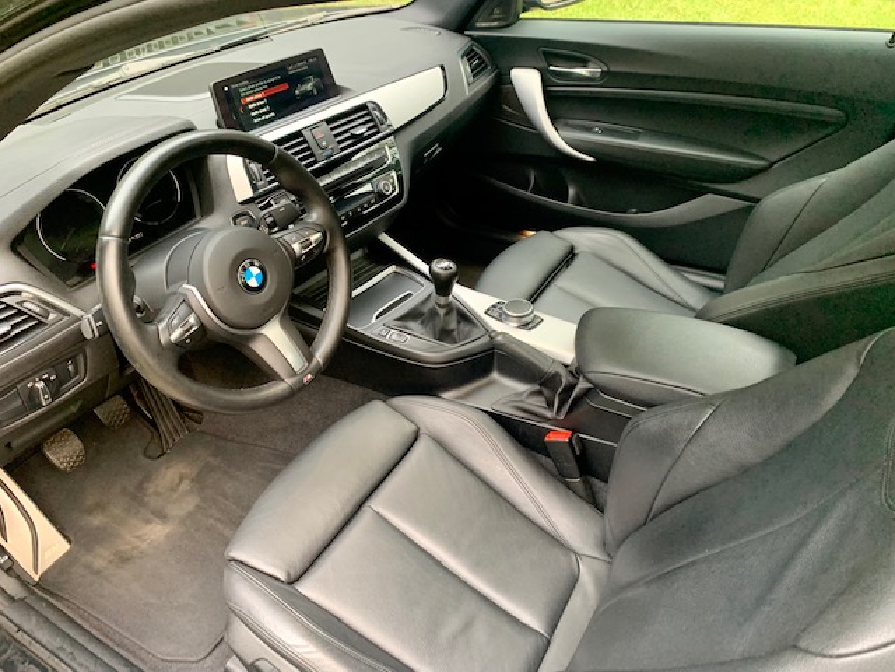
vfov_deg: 53.1
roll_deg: +4.6
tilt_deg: -36.1
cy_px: 336
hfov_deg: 67.3
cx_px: 448
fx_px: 672
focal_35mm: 26
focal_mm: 4.25
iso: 400
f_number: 1.8
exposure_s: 1/57
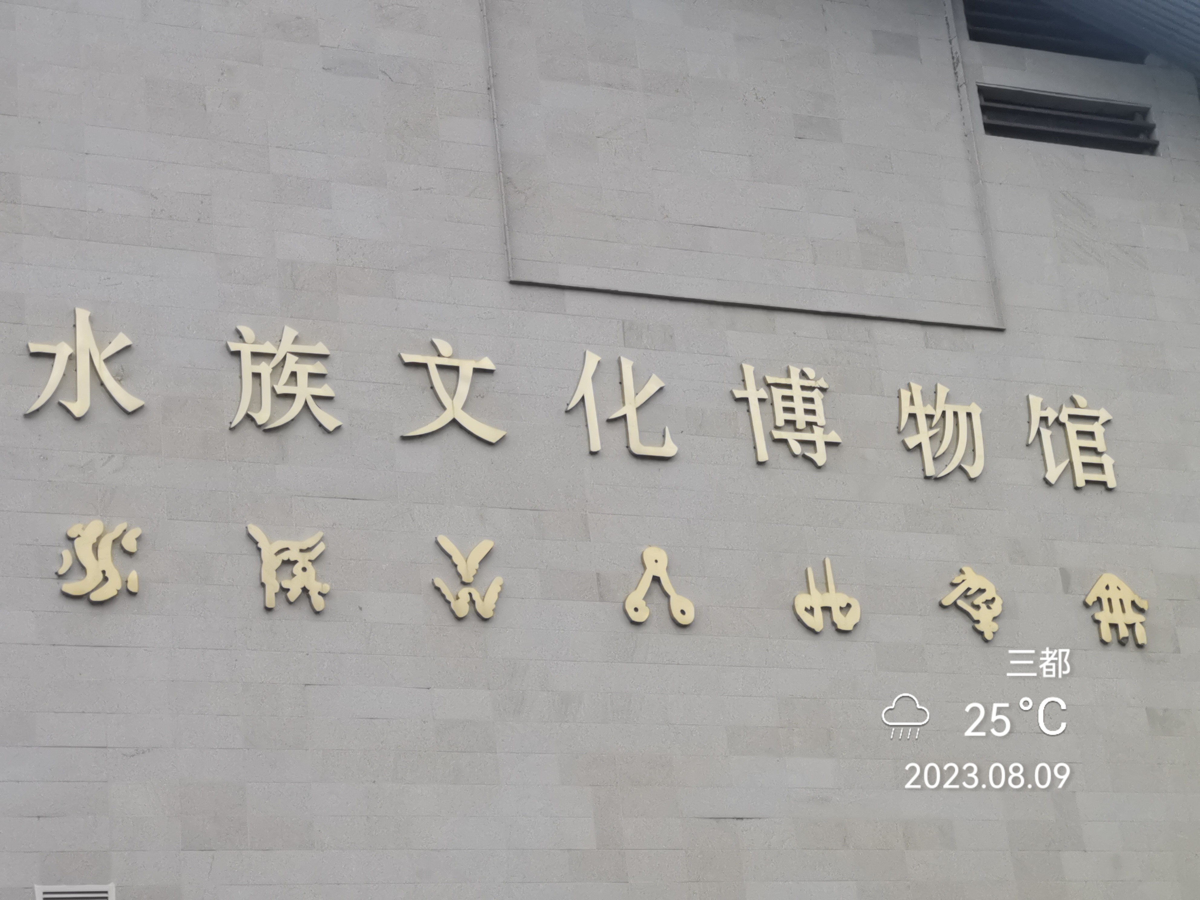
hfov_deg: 25.7
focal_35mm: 76
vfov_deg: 19.4
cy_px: 450
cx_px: 600
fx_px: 2635
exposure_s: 1/685
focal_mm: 3.95
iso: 50
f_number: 2.4
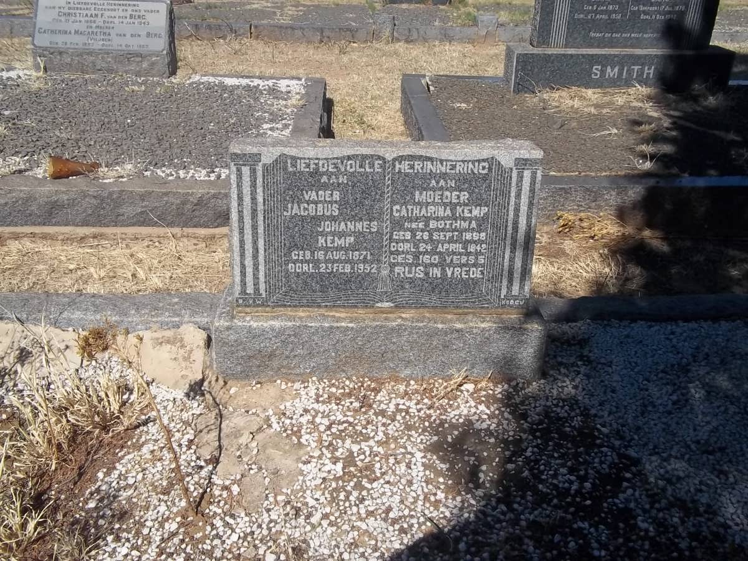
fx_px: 691
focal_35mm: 32
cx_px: 374
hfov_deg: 56.8
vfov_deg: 44.2
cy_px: 280
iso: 80
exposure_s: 1/640
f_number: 5.5
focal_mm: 5.7
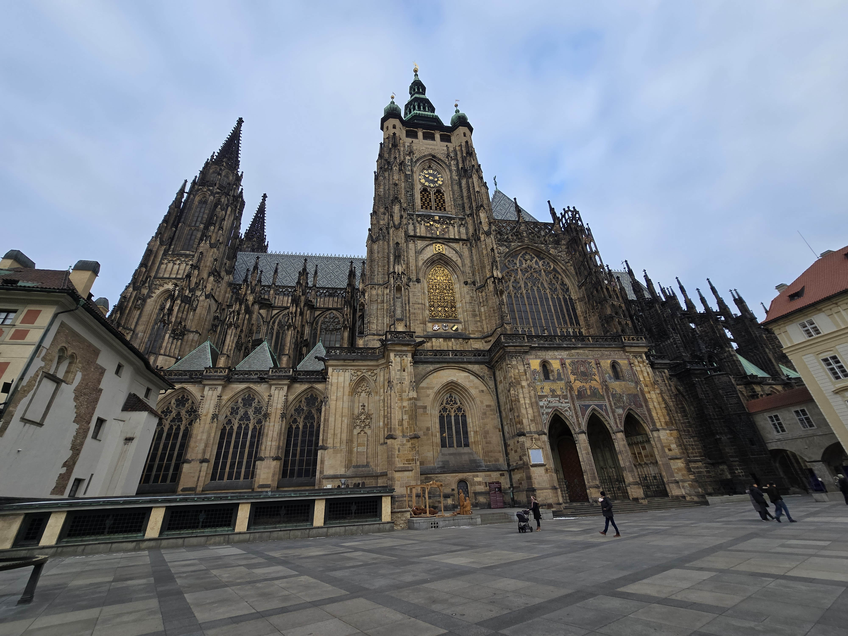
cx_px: 424
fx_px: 318
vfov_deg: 89.9
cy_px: 318
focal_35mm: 13
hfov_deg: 106.2
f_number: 2.2
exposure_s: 1/471
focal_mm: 2.2
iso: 50
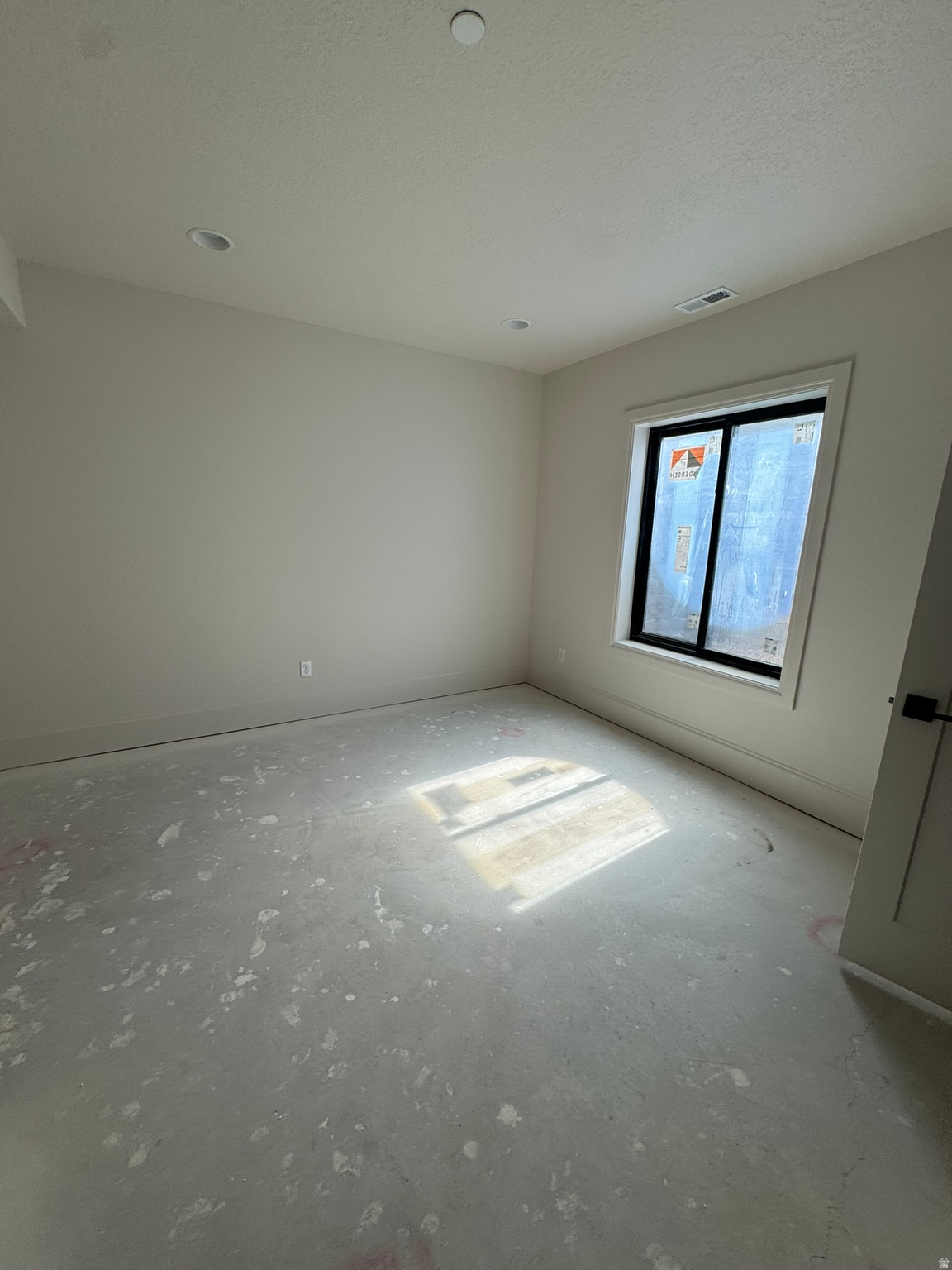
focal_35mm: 14
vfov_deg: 102.1
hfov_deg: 85.7
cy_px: 635
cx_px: 476
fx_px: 513
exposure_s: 1/145
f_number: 2.2
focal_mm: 2.22
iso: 40
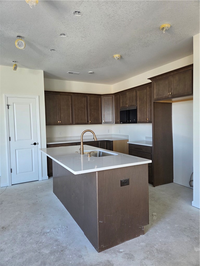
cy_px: 133
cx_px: 100
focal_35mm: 23
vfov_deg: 73.9
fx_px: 177
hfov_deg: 58.9
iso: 160
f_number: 1.8
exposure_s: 1/120
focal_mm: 5.4
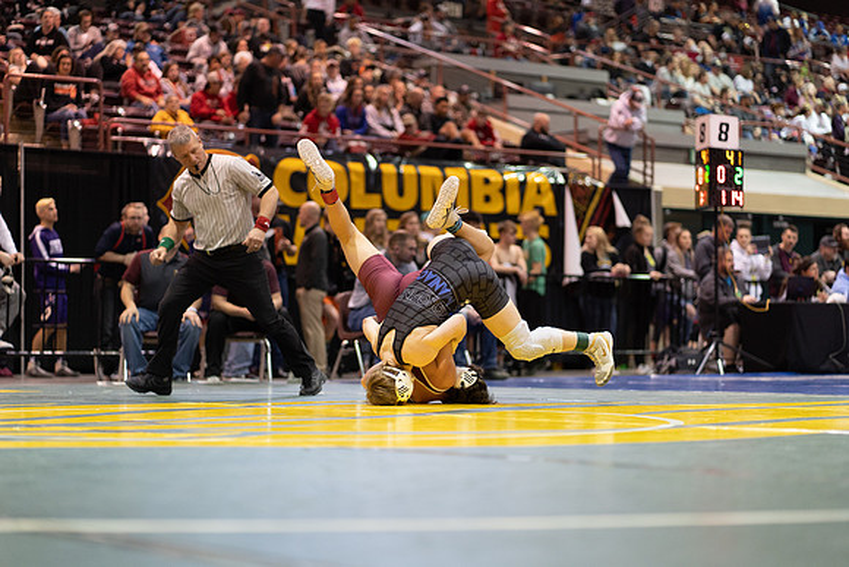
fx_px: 2005
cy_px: 284
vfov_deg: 16.1
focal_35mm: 85
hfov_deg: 23.9
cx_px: 424
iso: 1600
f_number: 1.8
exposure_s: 1/500
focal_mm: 85
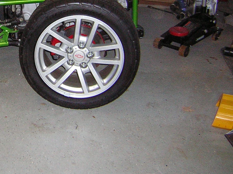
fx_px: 451
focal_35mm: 67
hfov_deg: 28.3
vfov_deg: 21.5
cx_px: 42
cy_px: 22
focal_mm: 4.7
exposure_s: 1/60.1
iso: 147
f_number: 2.6
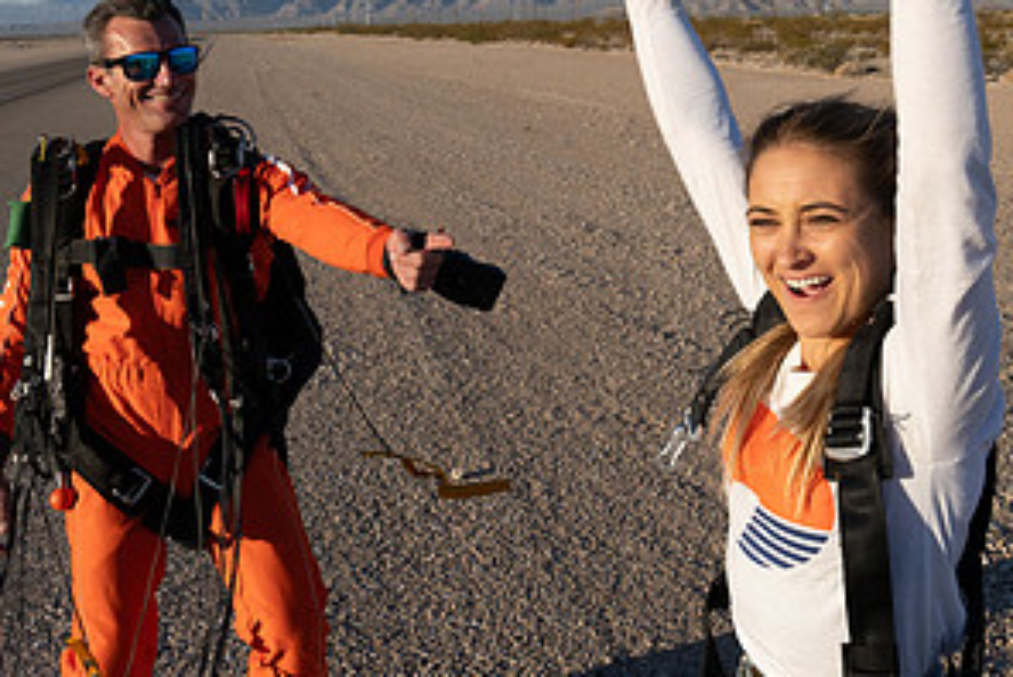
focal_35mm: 47
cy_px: 193
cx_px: 609
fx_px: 1324
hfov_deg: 41.7
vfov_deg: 28.4
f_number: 9
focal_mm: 24
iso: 800
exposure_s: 1/2000
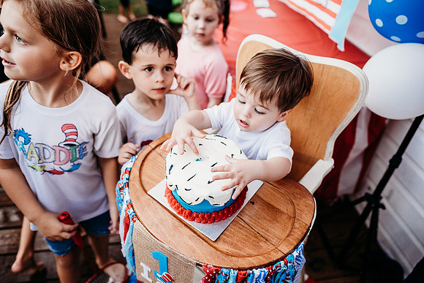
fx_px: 283
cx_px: 212
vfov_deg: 53.2
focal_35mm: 24
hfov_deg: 73.7
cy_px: 142
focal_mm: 24
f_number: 2.5
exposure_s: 1/200
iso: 400
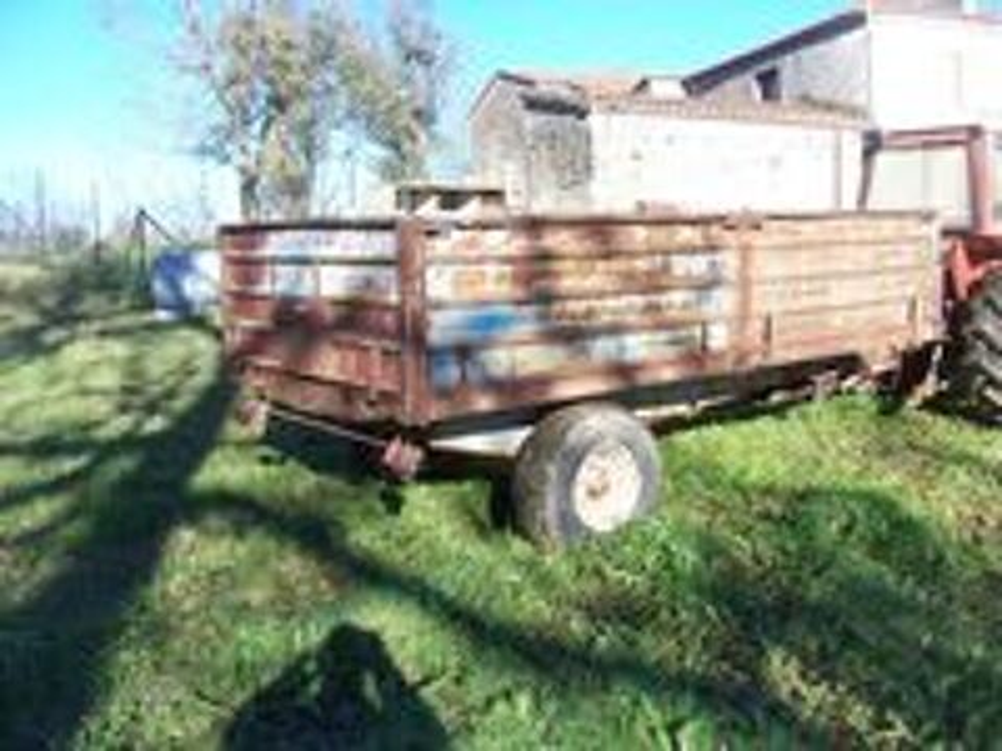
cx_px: 501
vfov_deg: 40.7
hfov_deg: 52.6
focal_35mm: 35
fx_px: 1013
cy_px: 376
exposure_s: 1/500
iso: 80
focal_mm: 6
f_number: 2.8
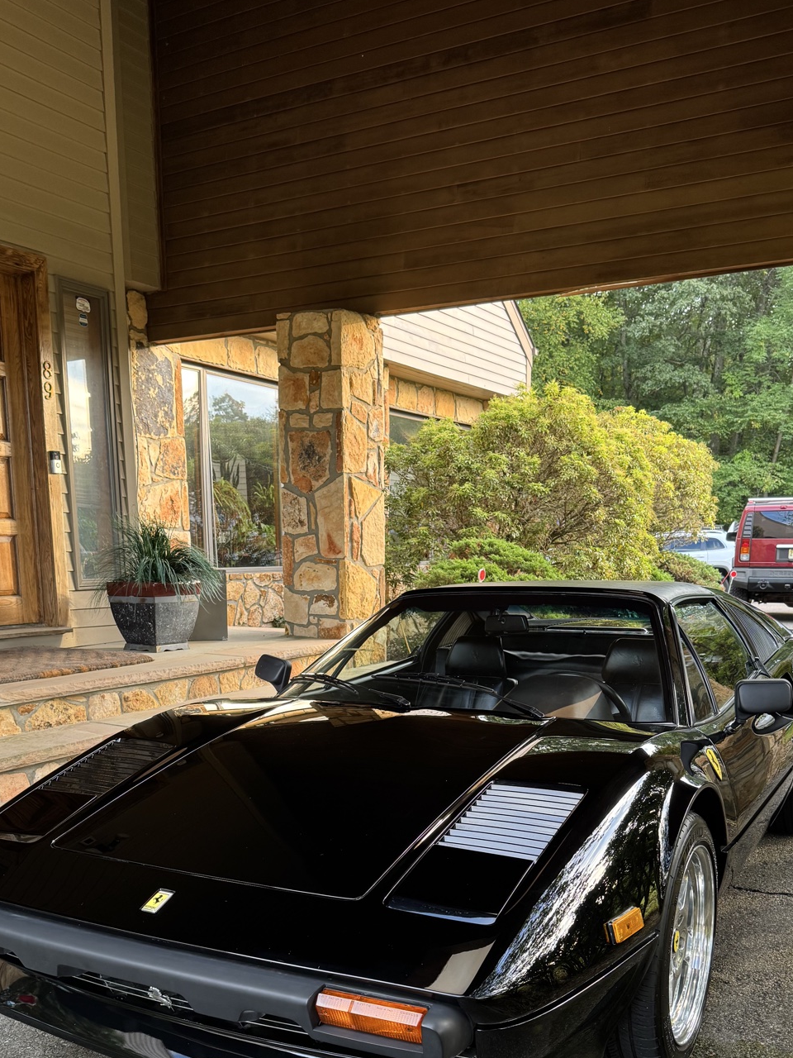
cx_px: 383
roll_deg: +0.9
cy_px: 717
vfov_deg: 54.1
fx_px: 1008
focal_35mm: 33
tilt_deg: -9.0
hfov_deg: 42.9
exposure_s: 1/121
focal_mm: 6.76
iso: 125
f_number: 1.78
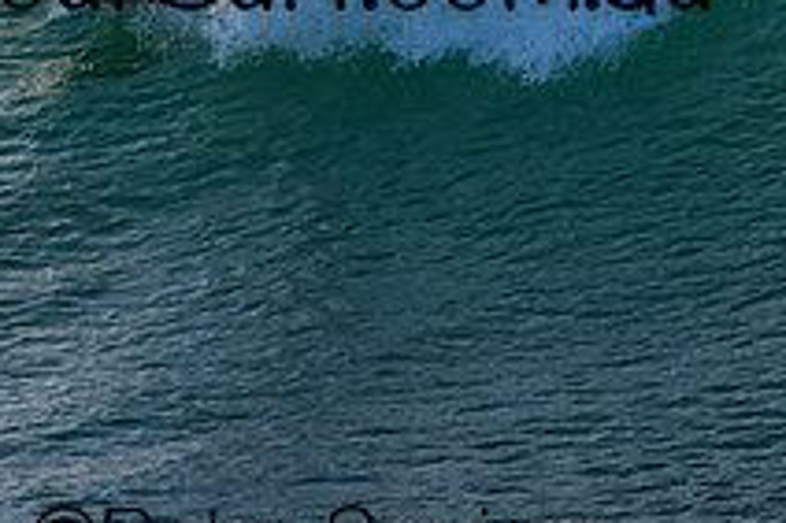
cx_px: 319
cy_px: -76
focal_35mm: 2189
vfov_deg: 0.6
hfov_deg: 0.9
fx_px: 47755
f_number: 6.3
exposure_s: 1/2000
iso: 640
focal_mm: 800
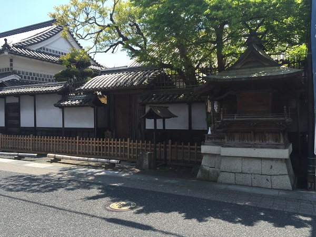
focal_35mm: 29
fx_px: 265
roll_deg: -0.1
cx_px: 158
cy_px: 118
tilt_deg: -0.8
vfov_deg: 48.2
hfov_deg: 61.7
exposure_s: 1/879
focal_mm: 4.15
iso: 32
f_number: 2.2
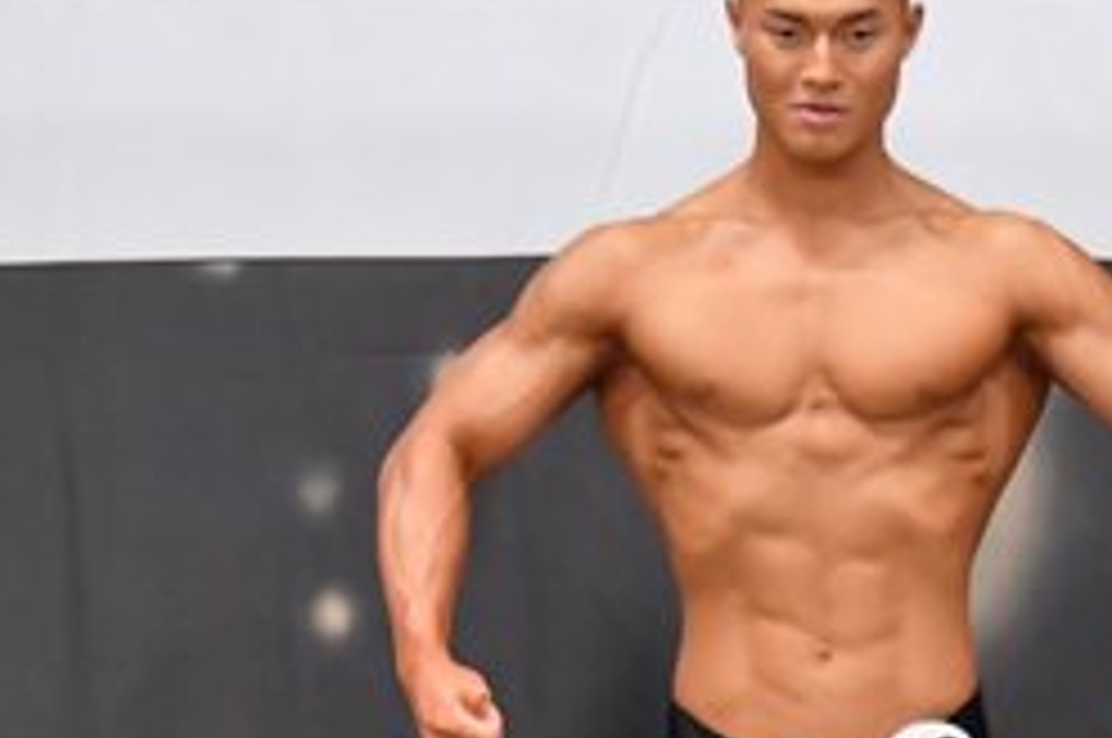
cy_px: 922
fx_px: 19558
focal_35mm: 634
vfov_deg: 2.2
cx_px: 1321
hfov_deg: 3.3
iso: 6400
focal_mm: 135
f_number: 5.6
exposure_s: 1/400
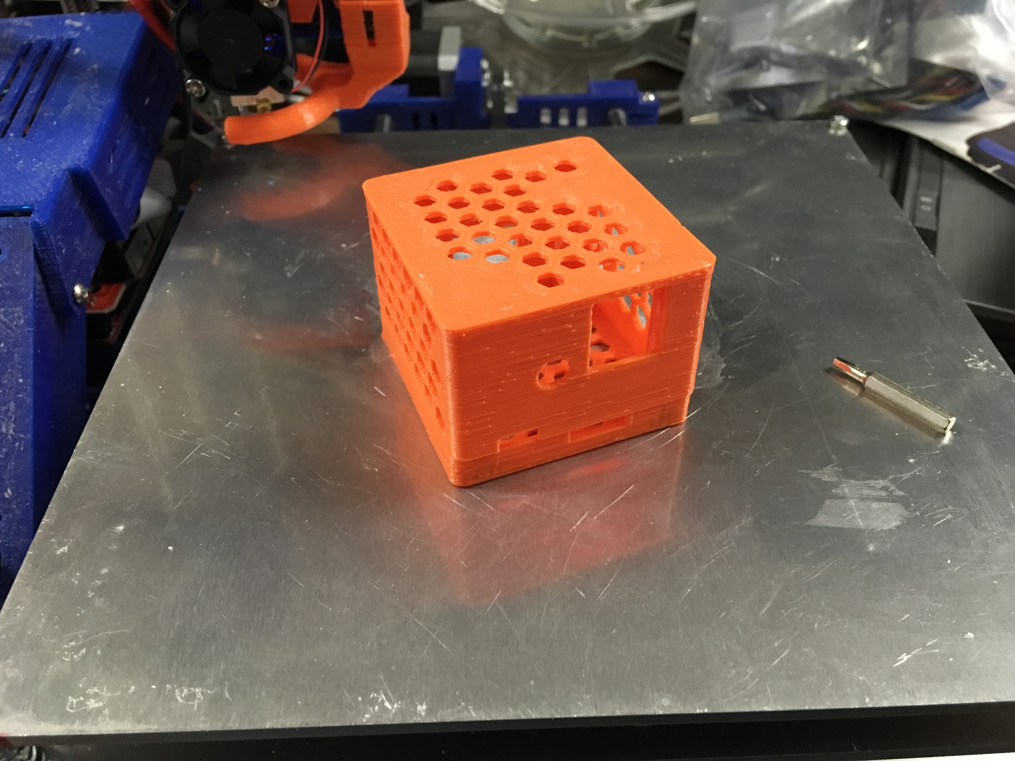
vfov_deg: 48.2
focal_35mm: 29
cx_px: 508
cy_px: 380
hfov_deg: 61.7
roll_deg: +0.7
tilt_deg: -42.9
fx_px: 850
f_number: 2.2
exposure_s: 1/30
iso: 200
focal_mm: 4.15
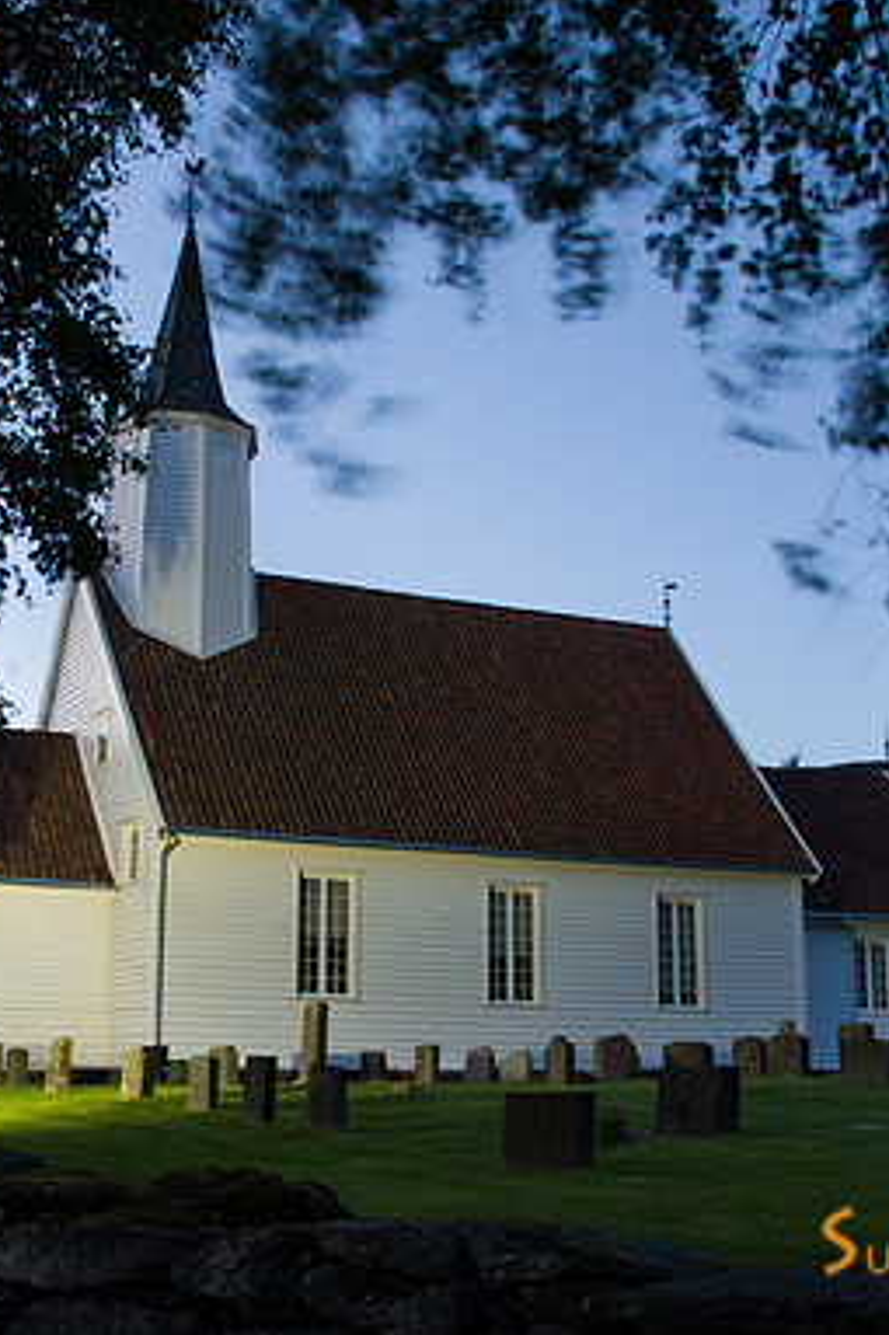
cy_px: 662
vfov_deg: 46.4
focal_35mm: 42
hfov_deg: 31.8
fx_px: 1557
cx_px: 345
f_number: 18
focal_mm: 18
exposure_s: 5
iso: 200
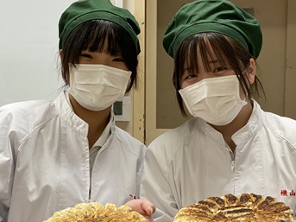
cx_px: 154
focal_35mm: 91
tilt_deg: -7.0
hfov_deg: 21.5
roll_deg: -0.8
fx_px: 778
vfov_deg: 16.2
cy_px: 130
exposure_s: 1/100
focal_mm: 6
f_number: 2
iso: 100
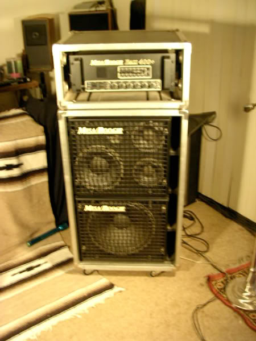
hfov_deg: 37.7
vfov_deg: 49.0
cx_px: 128
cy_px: 170
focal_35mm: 38
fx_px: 375
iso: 253
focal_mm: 5.8
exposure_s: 1/3.2
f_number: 2.8
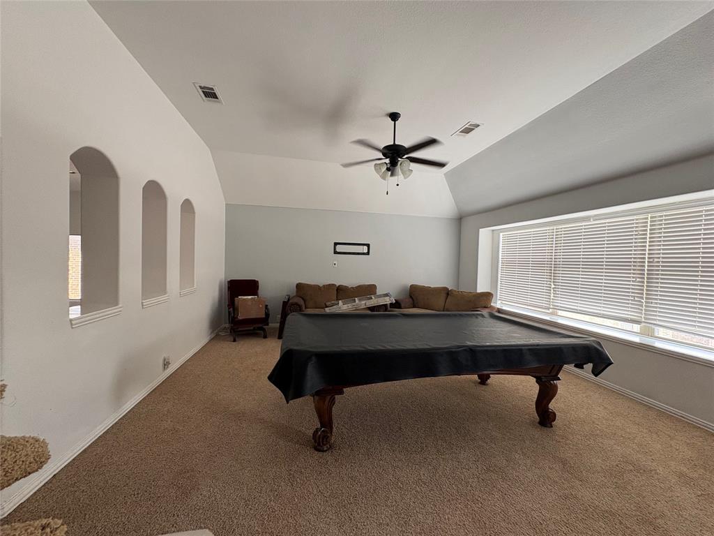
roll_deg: -2.5
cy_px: 268
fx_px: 289
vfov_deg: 85.7
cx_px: 357
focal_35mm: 14
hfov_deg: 102.1
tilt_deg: -0.9
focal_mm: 2.22
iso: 200
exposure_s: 1/60
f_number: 2.2
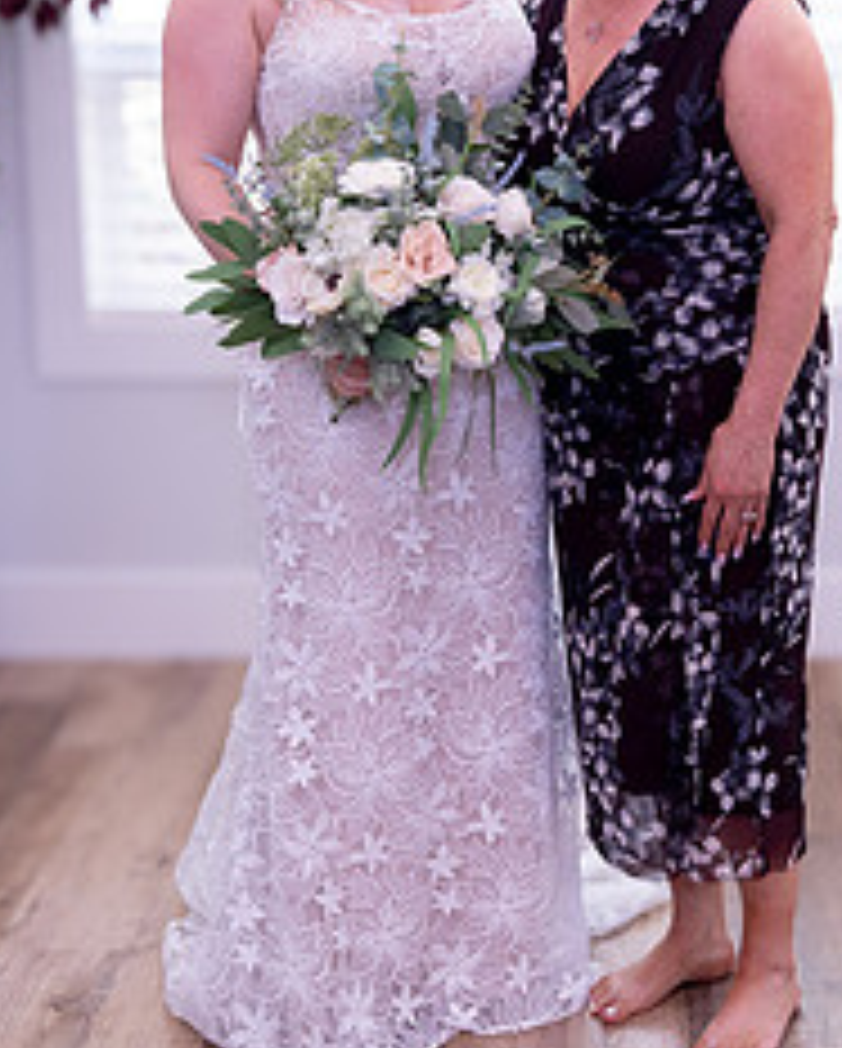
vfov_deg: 26.5
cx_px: 605
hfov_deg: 21.5
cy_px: 327
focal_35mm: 71
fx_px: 2207
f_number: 2.8
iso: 800
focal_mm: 28
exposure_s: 1/160
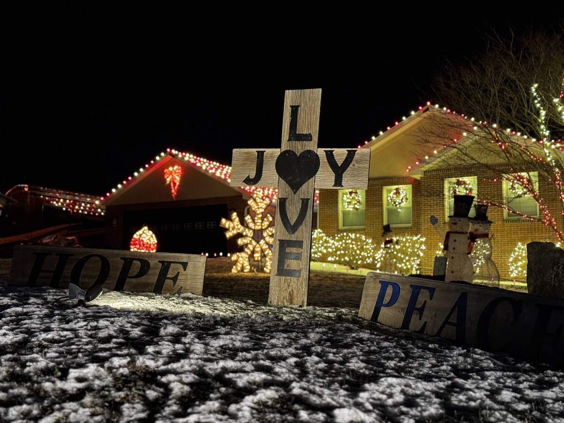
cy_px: 212
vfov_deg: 30.3
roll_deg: -1.6
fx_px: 782
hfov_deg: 39.7
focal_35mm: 48
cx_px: 282
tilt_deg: +7.6
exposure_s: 1/40
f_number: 1.78
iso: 400
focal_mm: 6.76
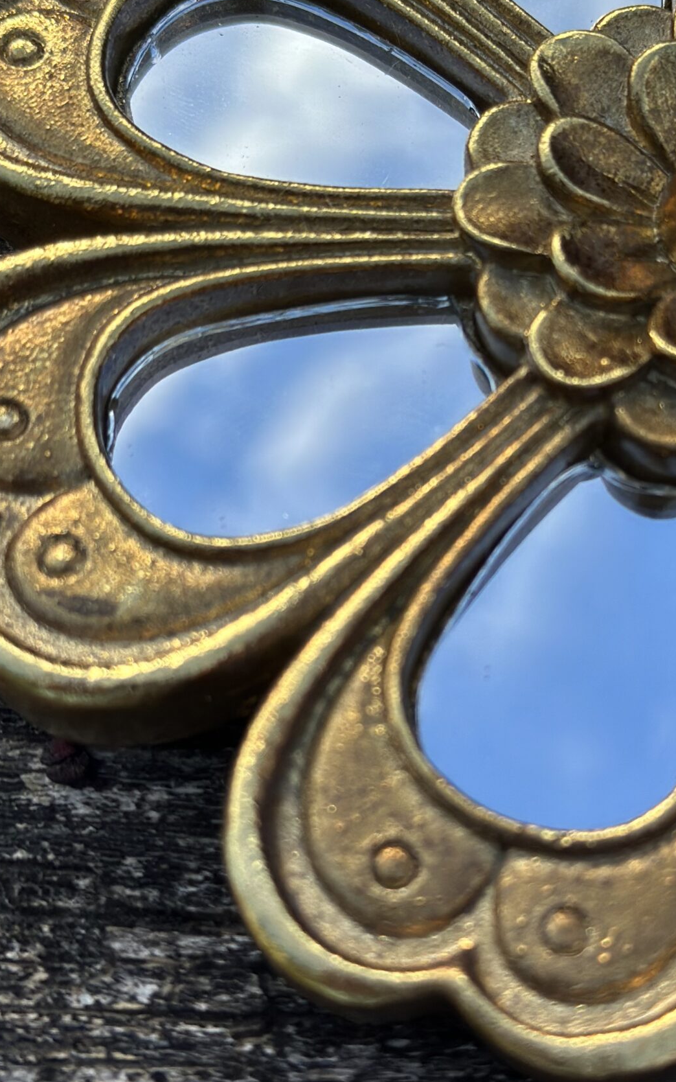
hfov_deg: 16.7
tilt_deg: -59.0
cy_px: 396
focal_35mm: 78
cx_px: 437
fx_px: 2299
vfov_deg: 26.4
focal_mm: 6.86
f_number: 1.78
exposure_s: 1/2304
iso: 100
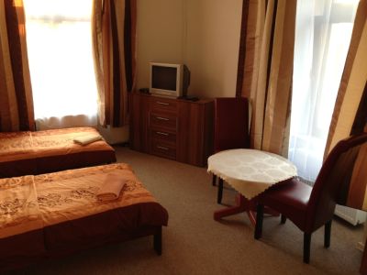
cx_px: 184
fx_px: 350
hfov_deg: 55.4
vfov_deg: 42.9
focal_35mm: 33
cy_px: 138
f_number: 2.4
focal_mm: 4.13
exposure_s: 1/20
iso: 80
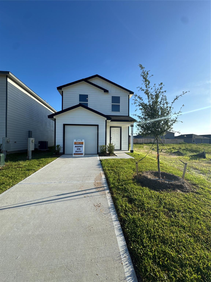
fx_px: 114
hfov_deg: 85.7
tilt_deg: +2.4
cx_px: 106
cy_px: 141
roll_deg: +0.1
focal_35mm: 14
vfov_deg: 102.1
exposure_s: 1/1160
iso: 50
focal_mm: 2.22
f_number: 2.2
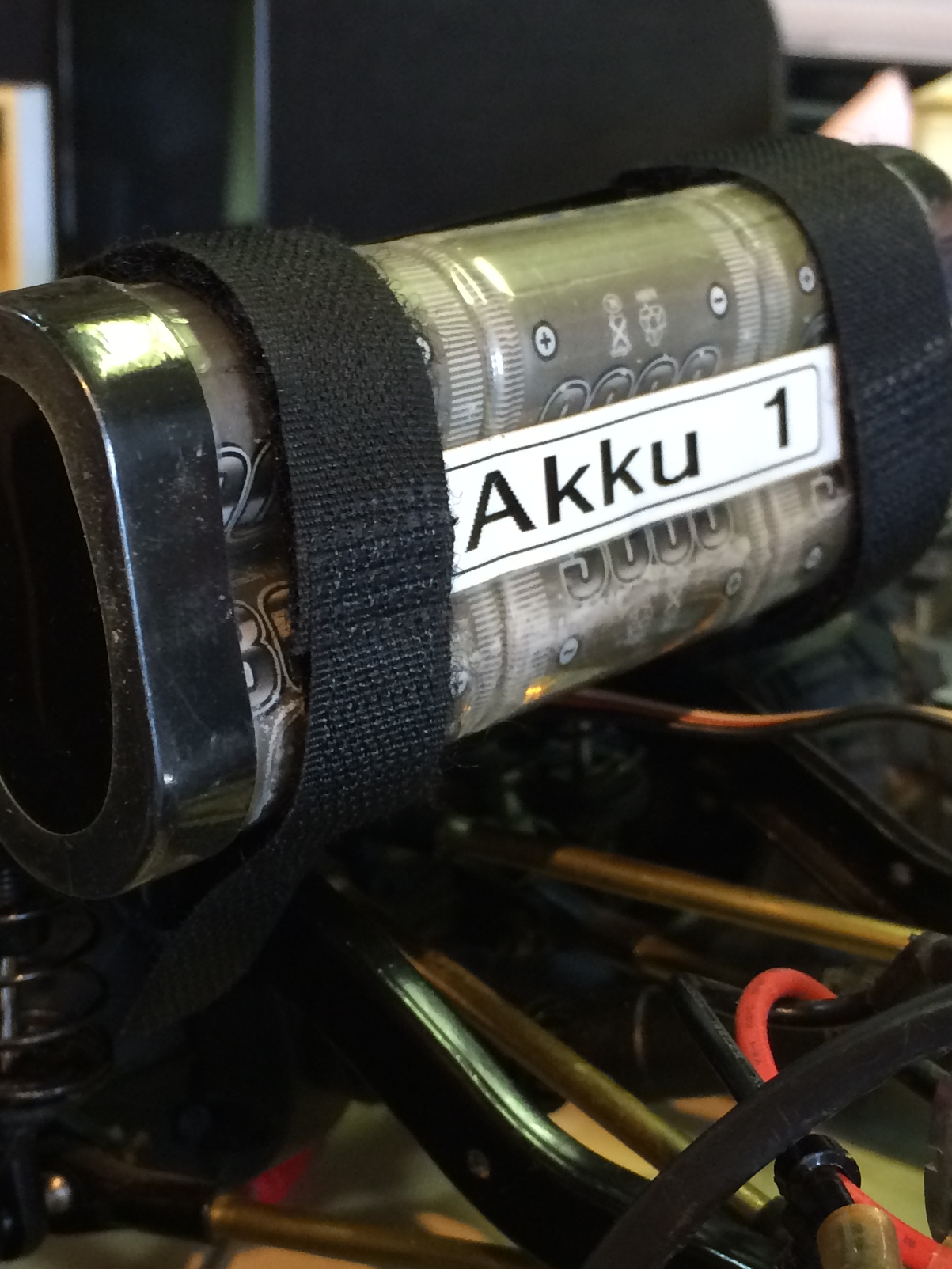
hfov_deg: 24.8
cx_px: 437
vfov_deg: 32.6
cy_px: 734
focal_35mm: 59
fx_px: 2163
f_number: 2.2
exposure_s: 1/33
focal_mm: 4.15
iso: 200
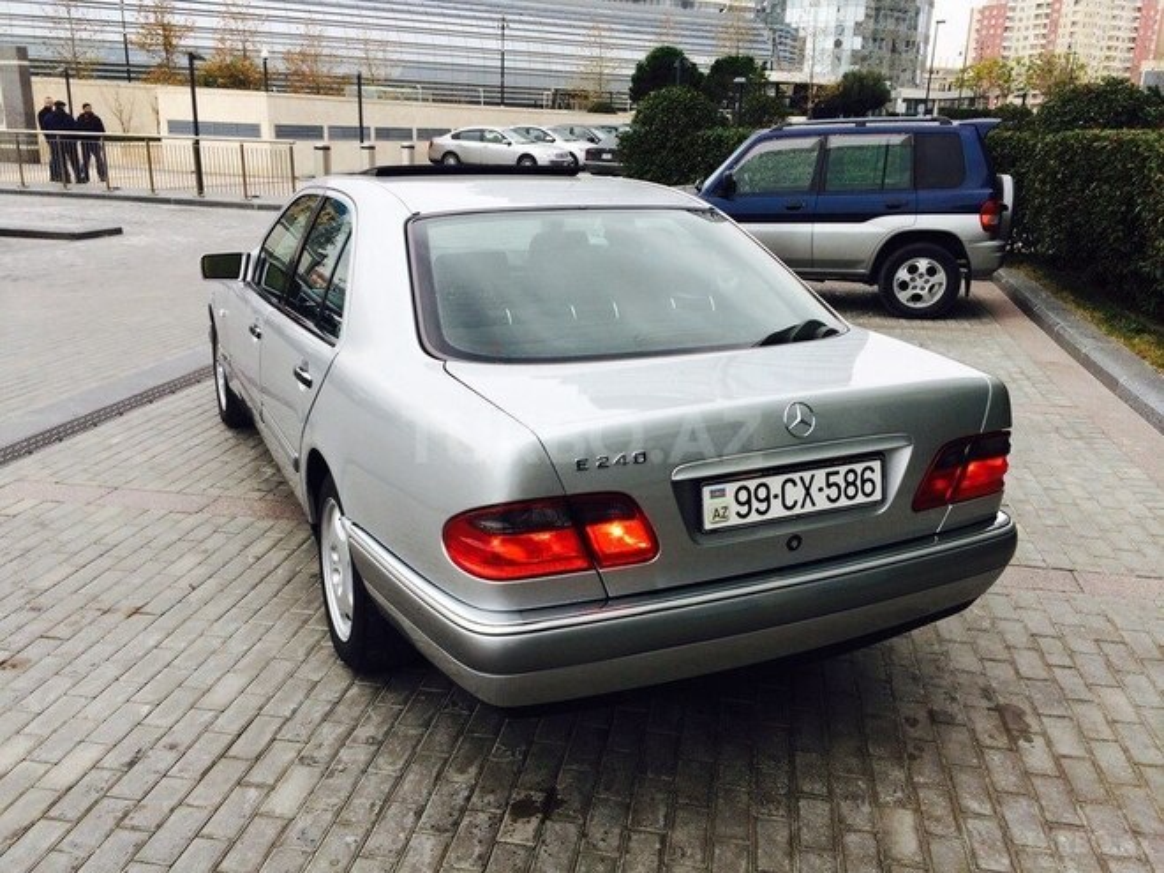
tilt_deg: -16.6
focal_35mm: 29
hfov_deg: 61.7
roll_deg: -2.8
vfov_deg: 48.2
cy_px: 436
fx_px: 975
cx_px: 582
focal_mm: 4.15
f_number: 2.2
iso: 32
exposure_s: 1/323
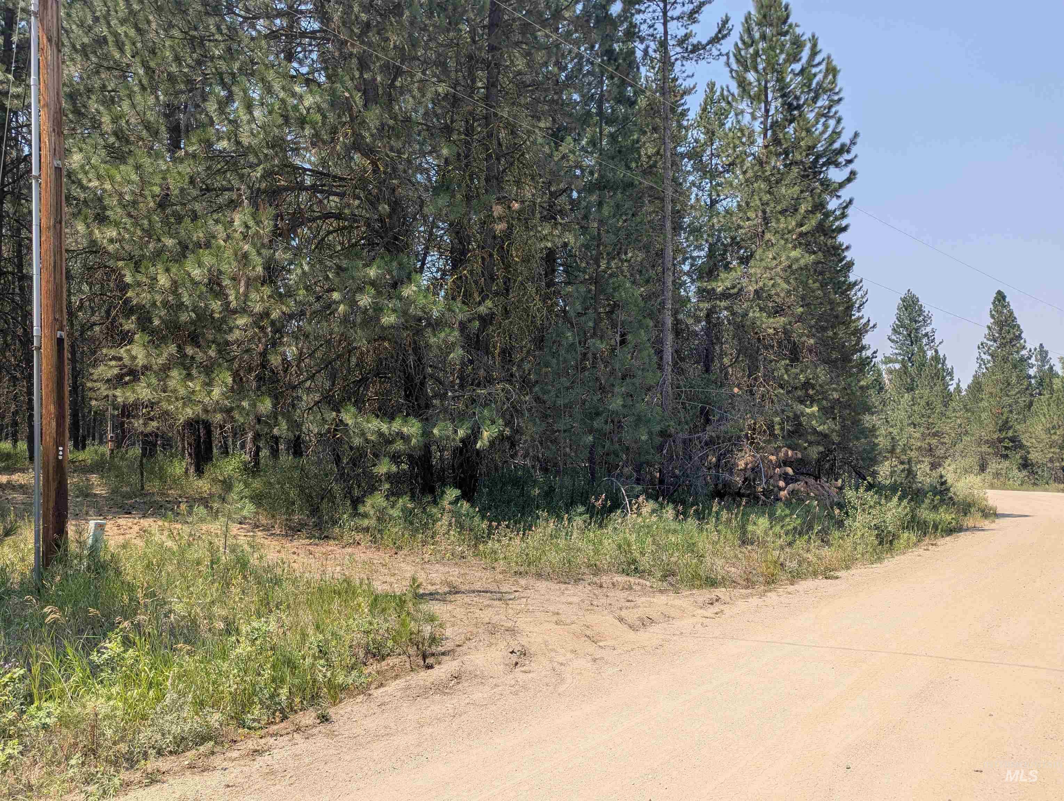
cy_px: 400
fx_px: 739
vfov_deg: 56.9
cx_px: 532
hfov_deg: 71.5
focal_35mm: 24
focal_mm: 6.81
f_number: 1.85
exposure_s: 1/1451
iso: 46
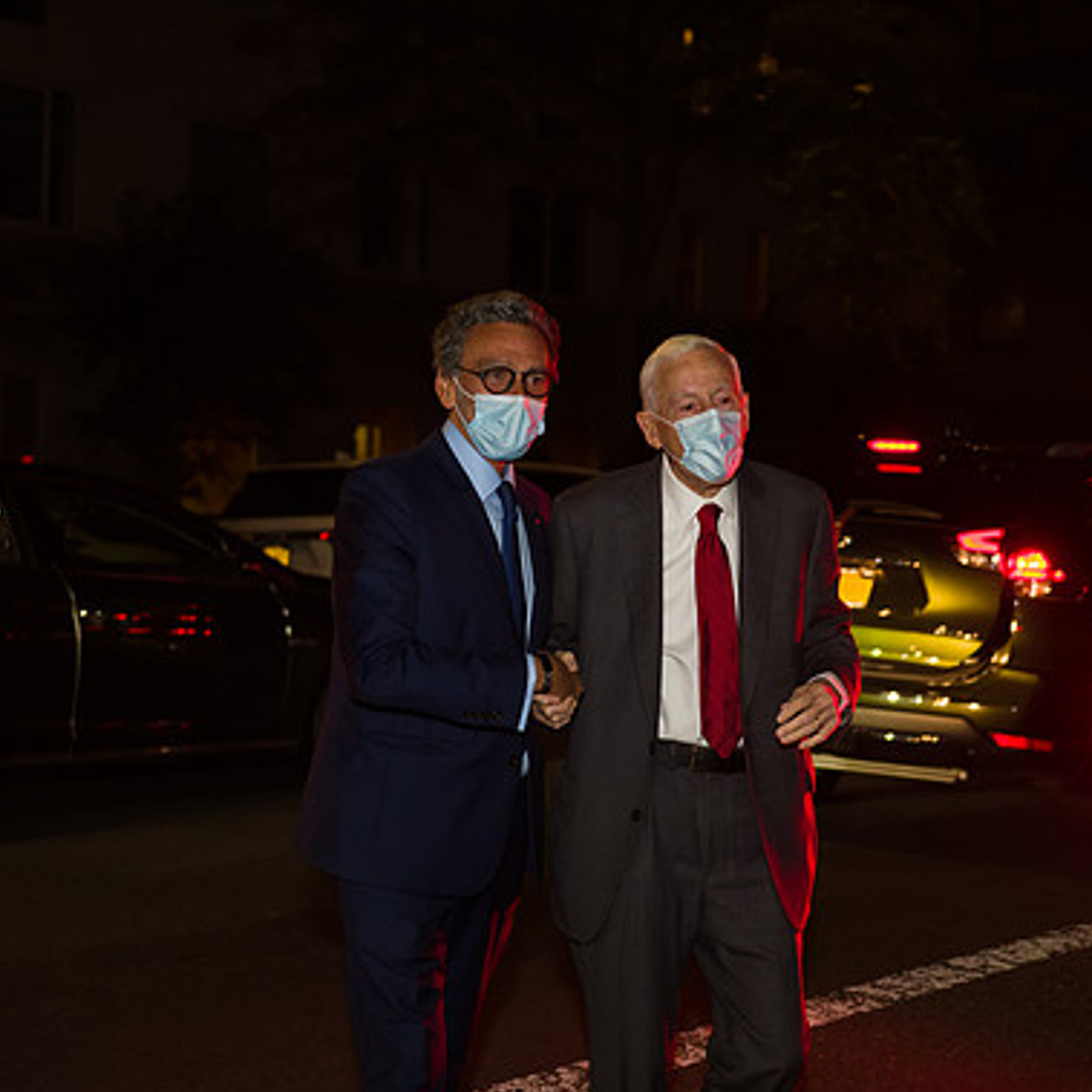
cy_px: 555
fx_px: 2320
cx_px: 717
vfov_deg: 26.5
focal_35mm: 65
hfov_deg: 26.4
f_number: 3.2
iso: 1000
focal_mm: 50
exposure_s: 1/125
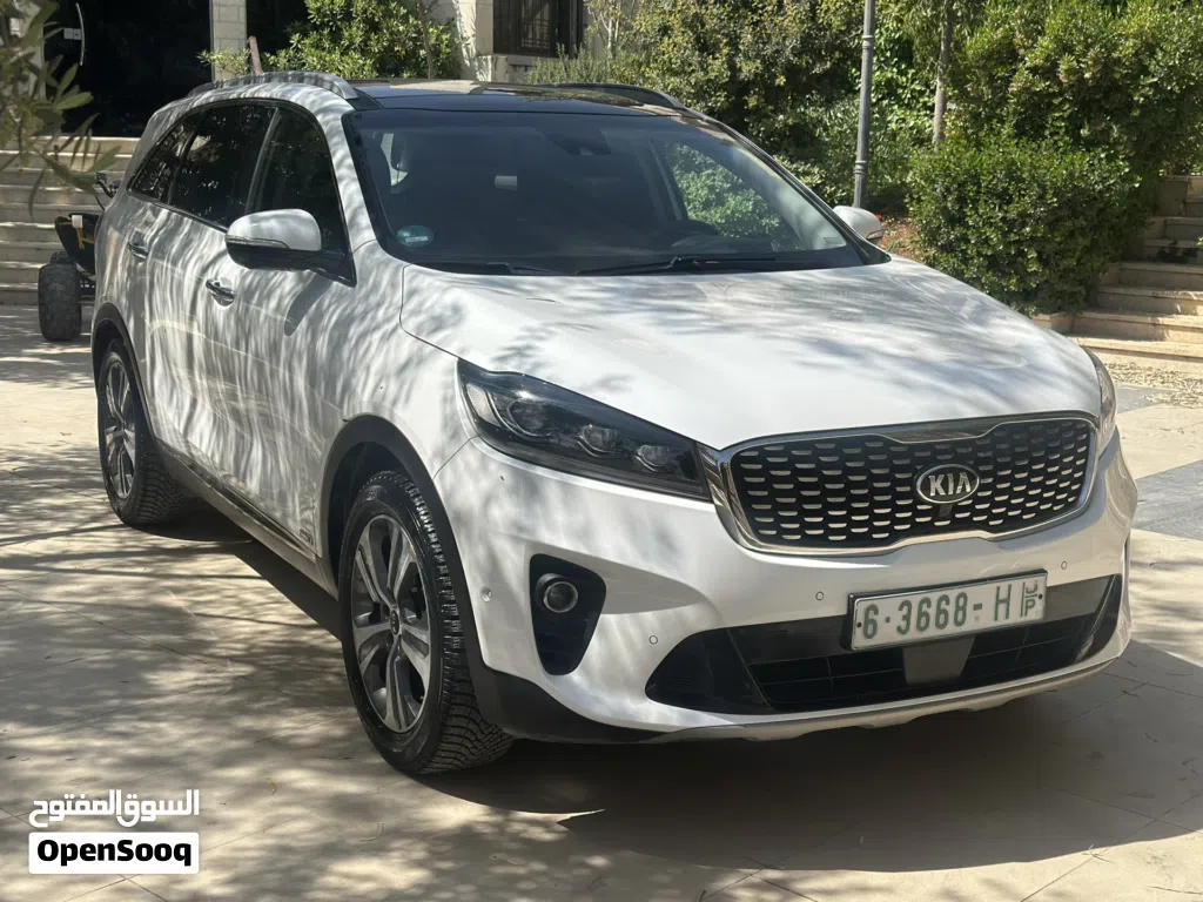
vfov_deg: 30.3
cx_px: 602
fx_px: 1668
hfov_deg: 39.7
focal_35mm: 48
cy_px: 451
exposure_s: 1/6211
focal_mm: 6.86
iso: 100
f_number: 1.78
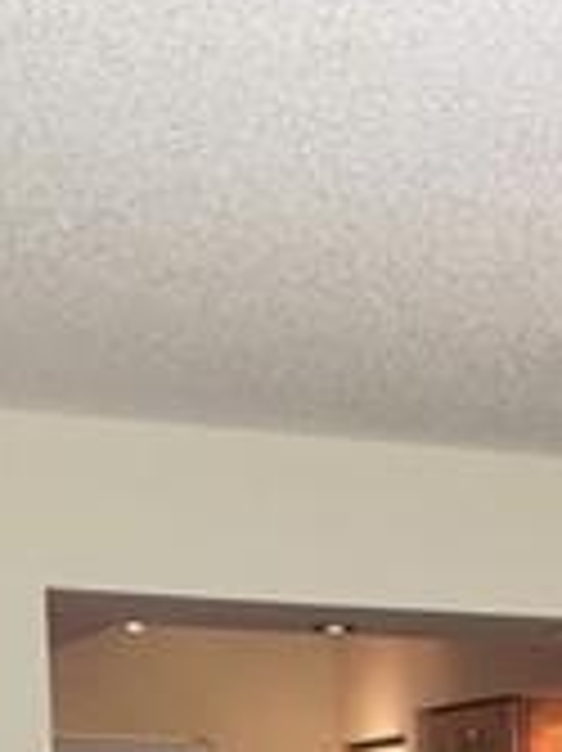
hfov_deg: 10.3
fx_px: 2796
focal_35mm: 129
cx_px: 1214
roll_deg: +0.3
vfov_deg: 14.0
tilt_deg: -7.0
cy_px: 1234
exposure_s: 1/120
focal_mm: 3.99
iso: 25
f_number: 1.8
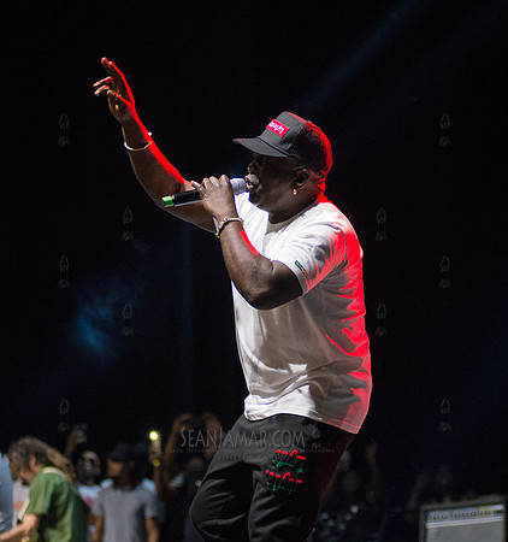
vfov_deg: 14.7
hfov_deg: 13.8
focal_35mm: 122
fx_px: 2099
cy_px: 270
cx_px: 295
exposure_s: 1/320
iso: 4000
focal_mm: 86
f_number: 2.8
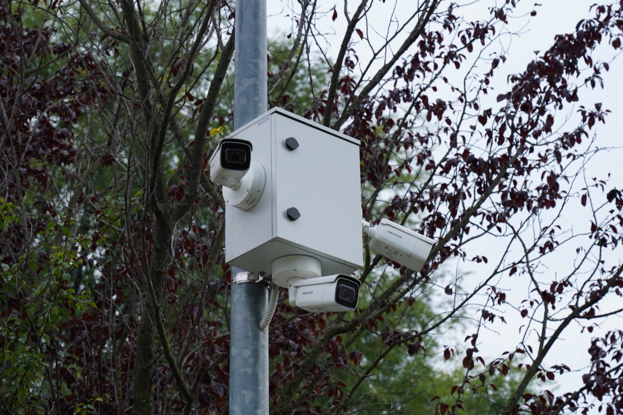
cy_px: 208
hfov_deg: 19.6
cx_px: 312
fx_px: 1799
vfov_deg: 13.2
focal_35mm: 104
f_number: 8
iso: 320
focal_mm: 104
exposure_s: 1/250
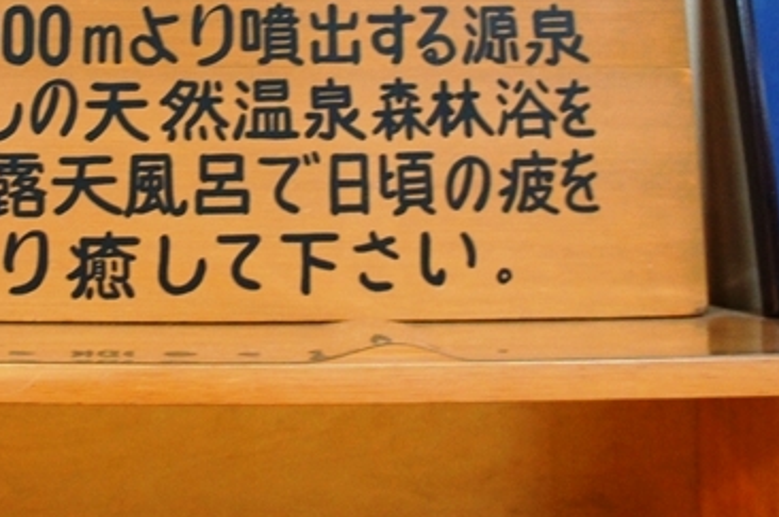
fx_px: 1275
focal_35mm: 59
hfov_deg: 33.0
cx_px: 149
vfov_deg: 22.5
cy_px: 69
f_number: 3.5
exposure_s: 1/25
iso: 1600
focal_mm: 18
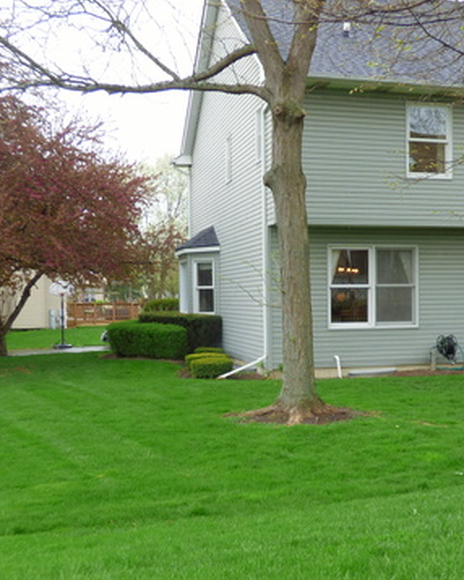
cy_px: 331
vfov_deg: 38.0
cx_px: 324
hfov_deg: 30.5
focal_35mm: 49
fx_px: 840
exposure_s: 1/400
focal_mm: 4.83
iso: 100
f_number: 3.2
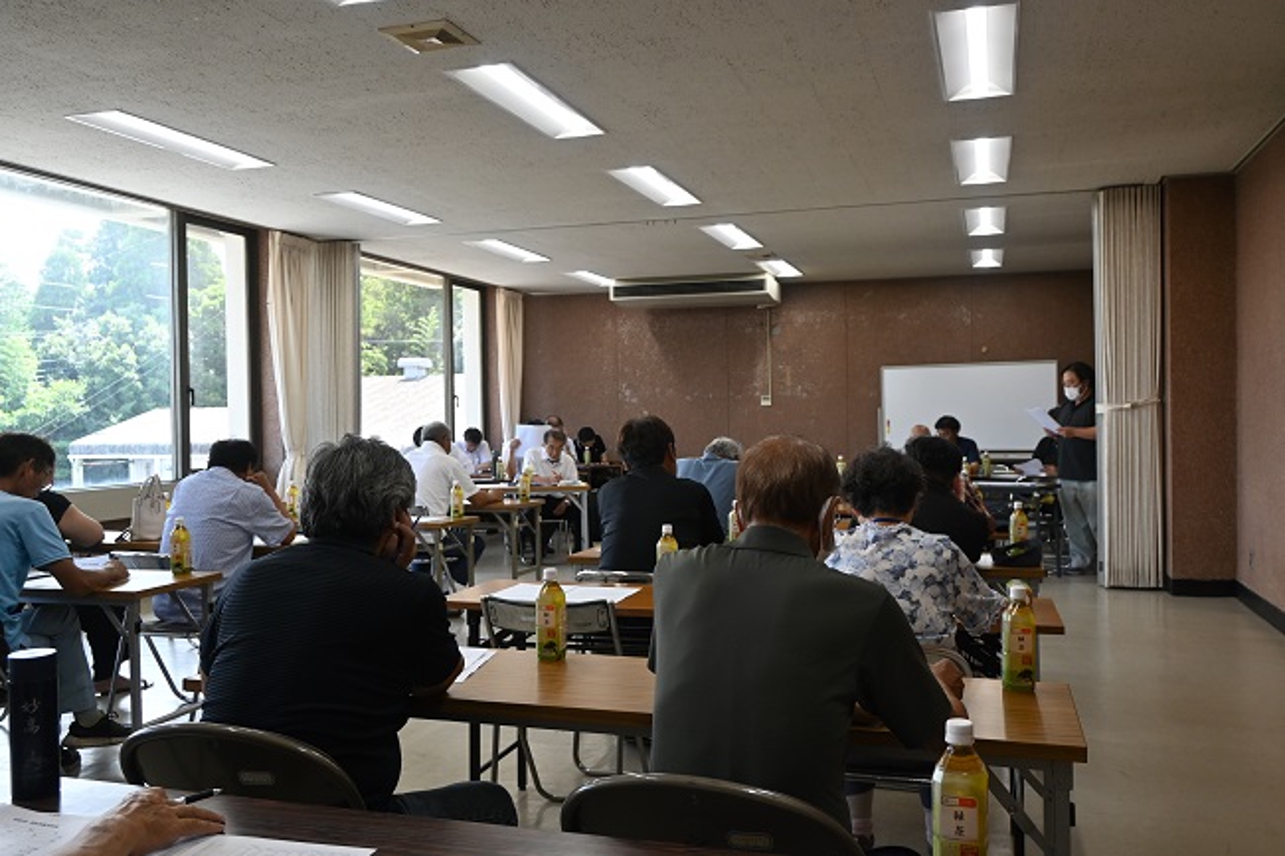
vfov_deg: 42.6
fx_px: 1097
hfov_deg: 60.7
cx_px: 642
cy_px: 428
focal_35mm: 31
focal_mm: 20.5
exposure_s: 1/250
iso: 400
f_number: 4
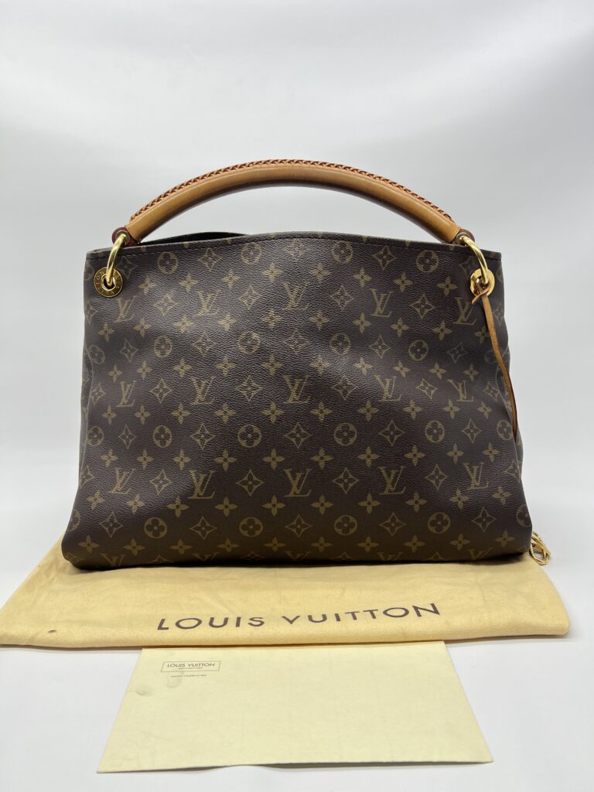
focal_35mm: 26
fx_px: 595
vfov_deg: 67.3
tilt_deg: -10.7
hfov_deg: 53.1
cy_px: 396
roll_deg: +0.9
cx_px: 297
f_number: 1.5
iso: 32
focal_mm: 5.7
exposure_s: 1/151
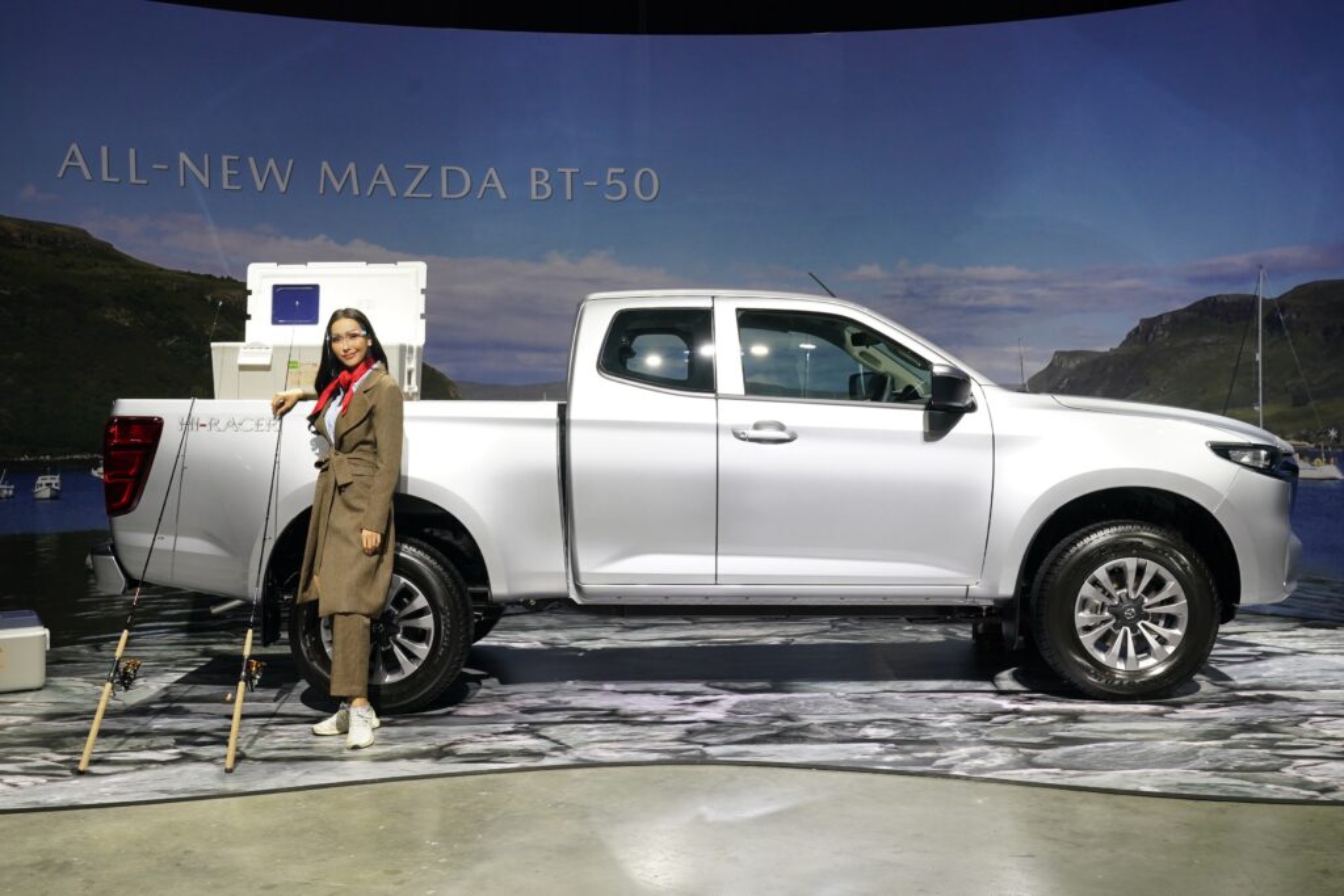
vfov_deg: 35.1
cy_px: 448
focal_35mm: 38
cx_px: 672
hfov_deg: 50.7
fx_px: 1419
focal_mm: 38
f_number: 8
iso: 1600
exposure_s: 1/100
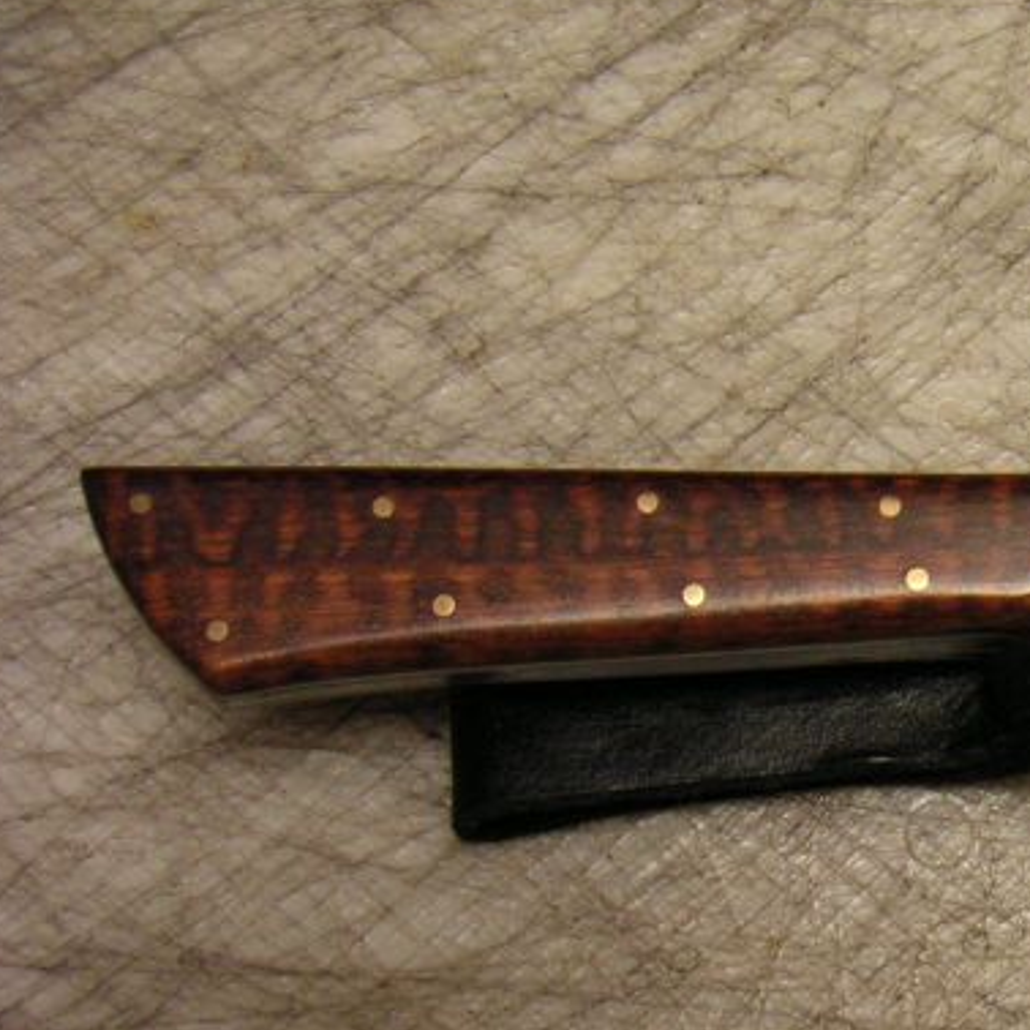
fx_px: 2390
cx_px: 1071
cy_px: 608
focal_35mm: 71
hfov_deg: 23.2
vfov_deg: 24.3
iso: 100
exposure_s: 1/45
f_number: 2.8
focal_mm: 6
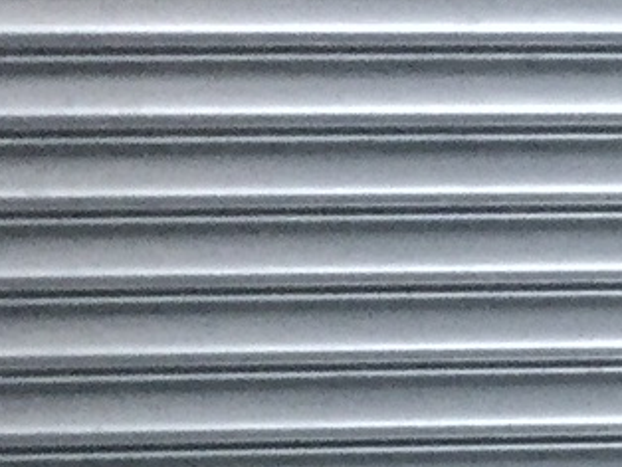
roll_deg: -0.6
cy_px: 1482
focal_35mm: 202
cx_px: 1910
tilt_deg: -22.5
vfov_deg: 6.6
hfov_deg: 8.2
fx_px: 3632
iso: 80
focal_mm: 3.3
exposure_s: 1/30
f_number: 2.4
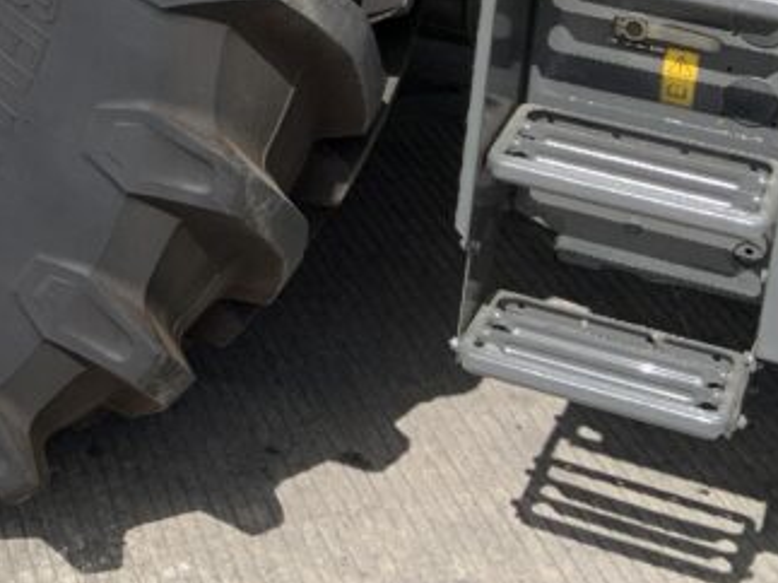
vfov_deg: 15.2
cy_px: -205
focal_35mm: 92
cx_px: -82
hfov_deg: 20.3
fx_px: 2067
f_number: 1.8
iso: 16
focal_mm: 3
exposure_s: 1/1195
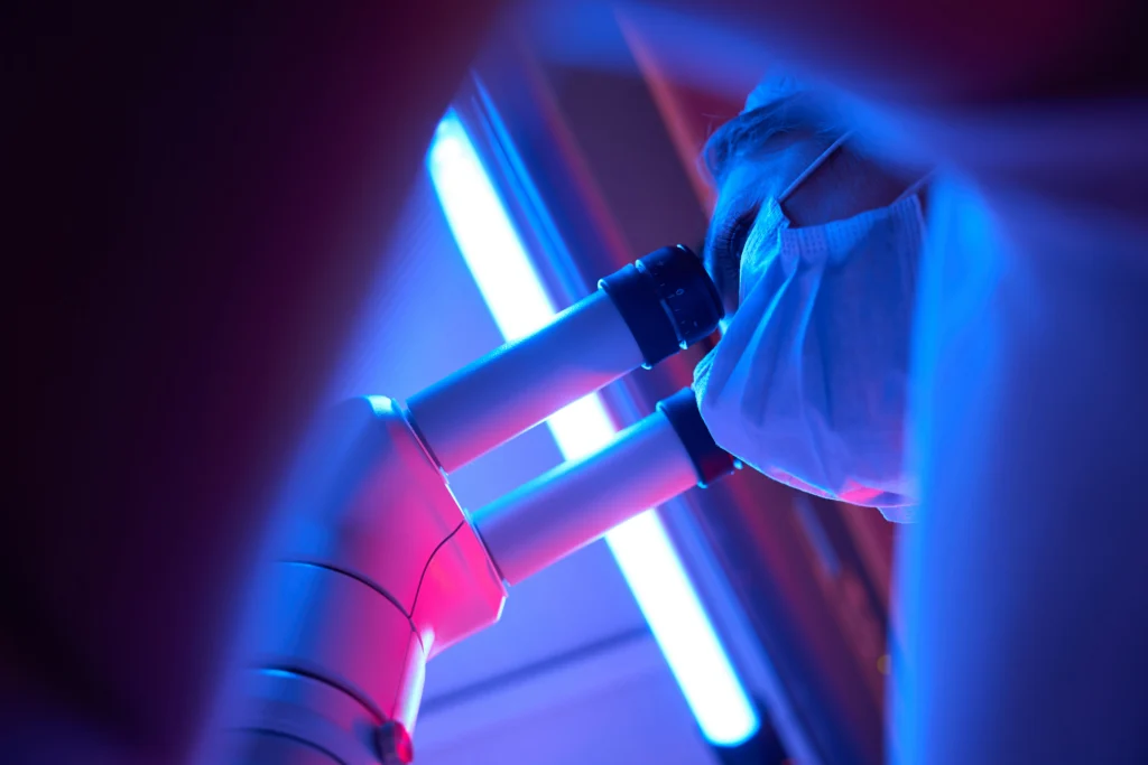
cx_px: 574
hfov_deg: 39.4
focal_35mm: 50
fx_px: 1604
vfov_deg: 26.8
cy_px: 382
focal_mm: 50.3
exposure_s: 1/250
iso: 400
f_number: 2.8
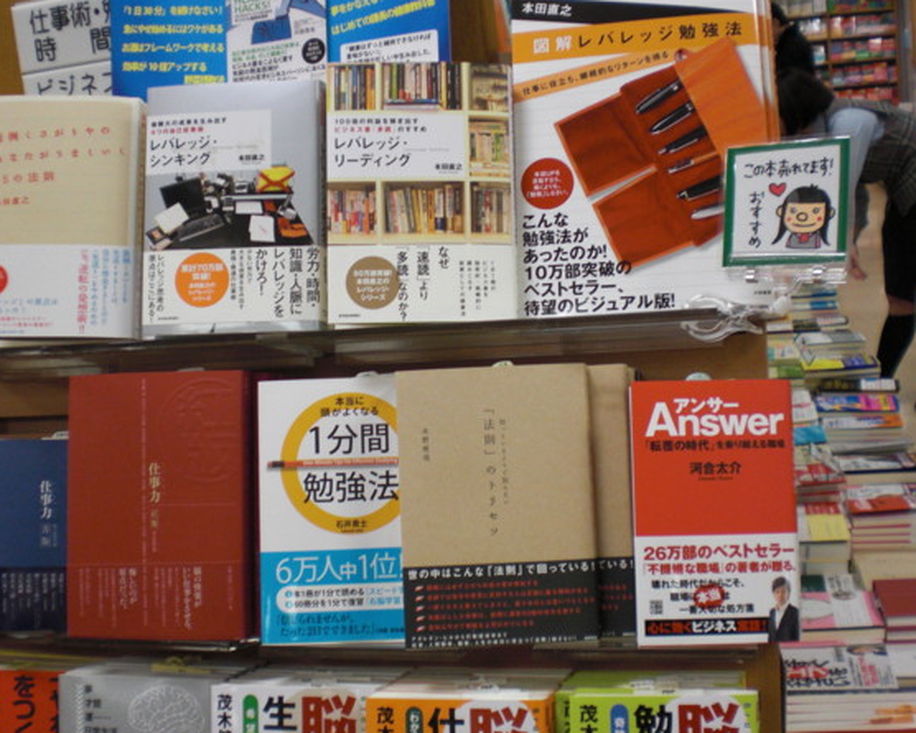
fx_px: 1085
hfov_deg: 45.8
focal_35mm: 40
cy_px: 364
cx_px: 484
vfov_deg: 37.3
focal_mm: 6.3
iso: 200
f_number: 3.1
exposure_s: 1/100
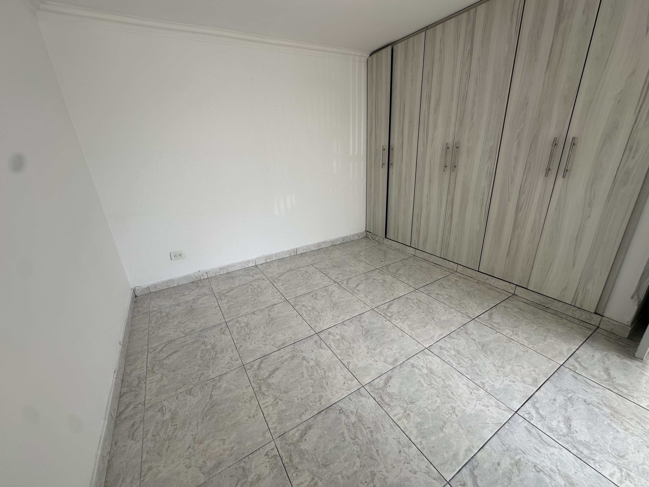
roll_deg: +2.4
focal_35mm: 14
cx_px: 324
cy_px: 244
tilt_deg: -19.6
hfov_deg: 102.1
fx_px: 262
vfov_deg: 85.7
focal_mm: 2.22
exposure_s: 1/186
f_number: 2.2
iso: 40
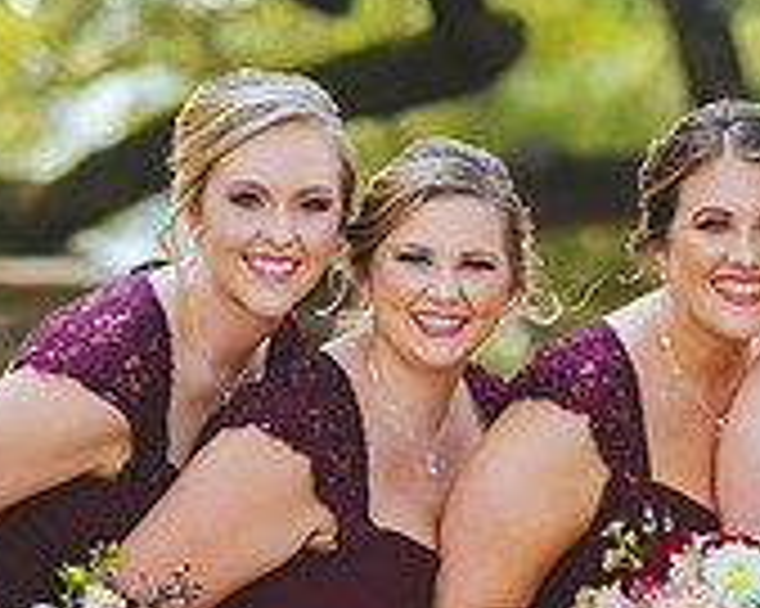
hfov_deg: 7.0
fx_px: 6160
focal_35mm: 274
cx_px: 944
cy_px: 405
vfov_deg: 5.6
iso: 160
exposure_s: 1/250
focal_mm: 85
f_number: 2
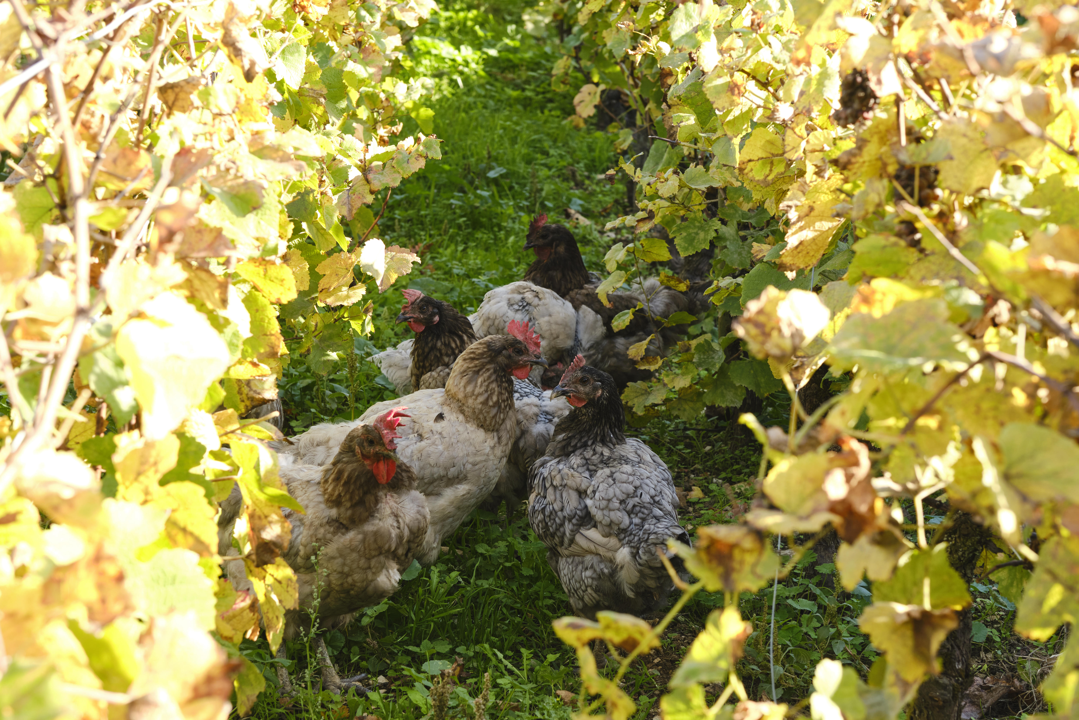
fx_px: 2248
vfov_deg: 18.2
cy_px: 360
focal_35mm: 75
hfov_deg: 27.0
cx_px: 540
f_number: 6.4
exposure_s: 1/125
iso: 320
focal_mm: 50
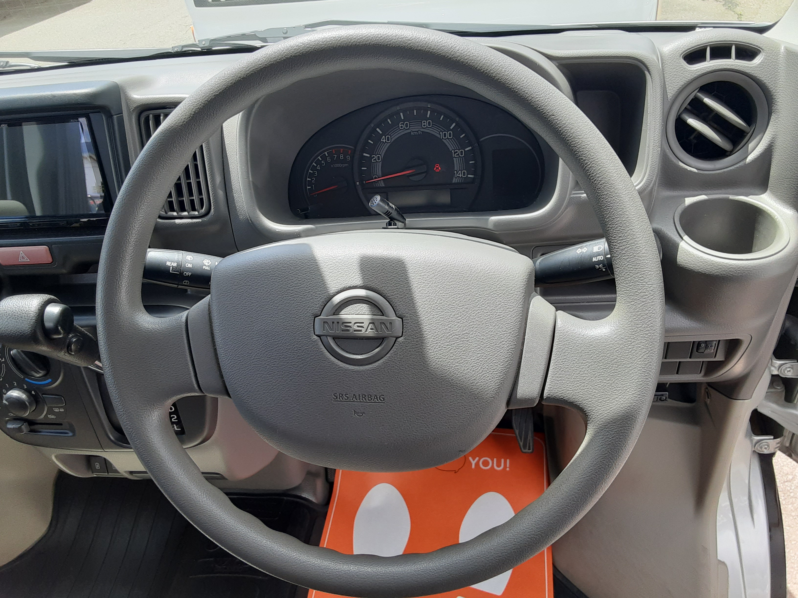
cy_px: 299
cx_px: 399
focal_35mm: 27
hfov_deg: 65.3
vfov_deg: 51.4
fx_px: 622
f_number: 1.9
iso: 40
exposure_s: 1/302
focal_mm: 2.91
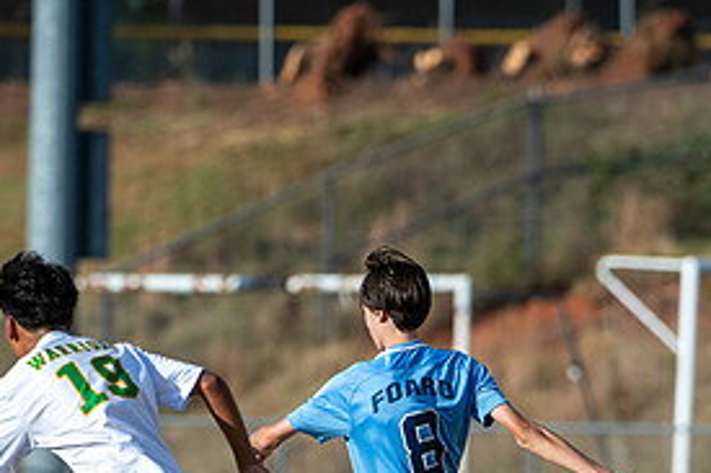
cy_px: 481
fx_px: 13757
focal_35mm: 697
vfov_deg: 2.0
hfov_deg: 3.0
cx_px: 396
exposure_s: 1/2500
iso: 400
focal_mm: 330
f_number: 5
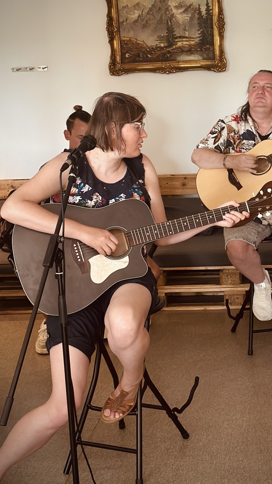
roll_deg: +1.9
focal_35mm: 60
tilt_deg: -10.9
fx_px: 770
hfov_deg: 19.9
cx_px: 204
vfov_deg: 34.9
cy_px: 224
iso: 400
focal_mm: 6.86
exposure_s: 1/50
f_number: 1.78
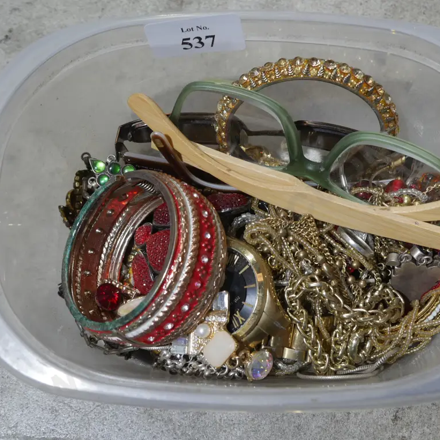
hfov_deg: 29.9
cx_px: 281
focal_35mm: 57
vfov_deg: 30.0
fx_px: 820
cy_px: 221
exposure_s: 1/60
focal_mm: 24
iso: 500
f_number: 5.2
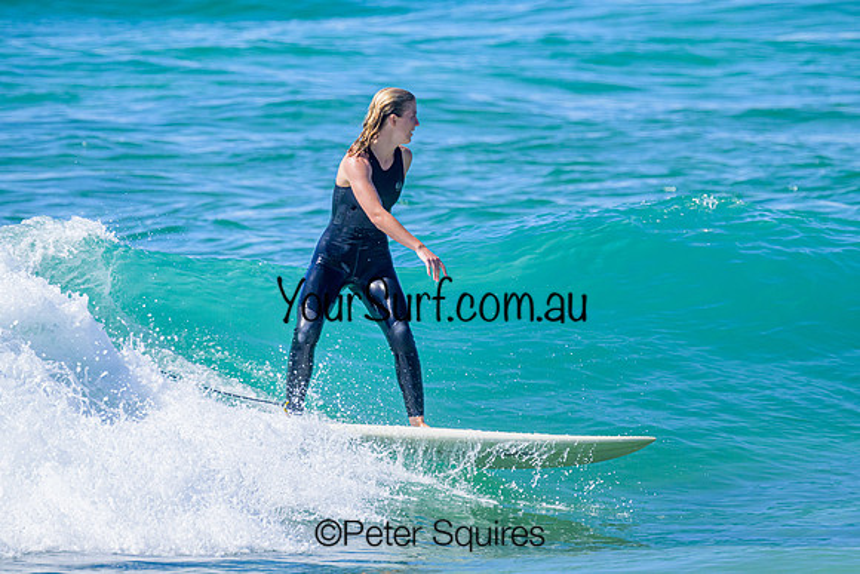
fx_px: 17727
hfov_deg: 2.8
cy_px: 236
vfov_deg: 1.9
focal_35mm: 742
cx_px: 475
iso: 1800
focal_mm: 630
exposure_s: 1/2000
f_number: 11
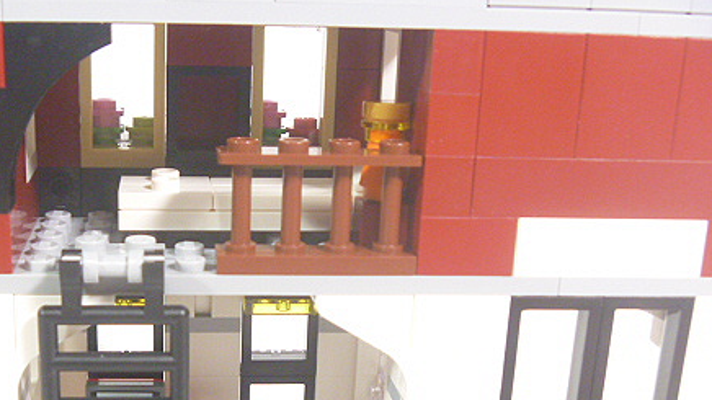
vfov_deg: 21.0
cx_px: 217
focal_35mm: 56
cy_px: 348
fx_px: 1057
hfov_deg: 36.7
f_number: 3.5
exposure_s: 1/15
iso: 400
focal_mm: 6.3
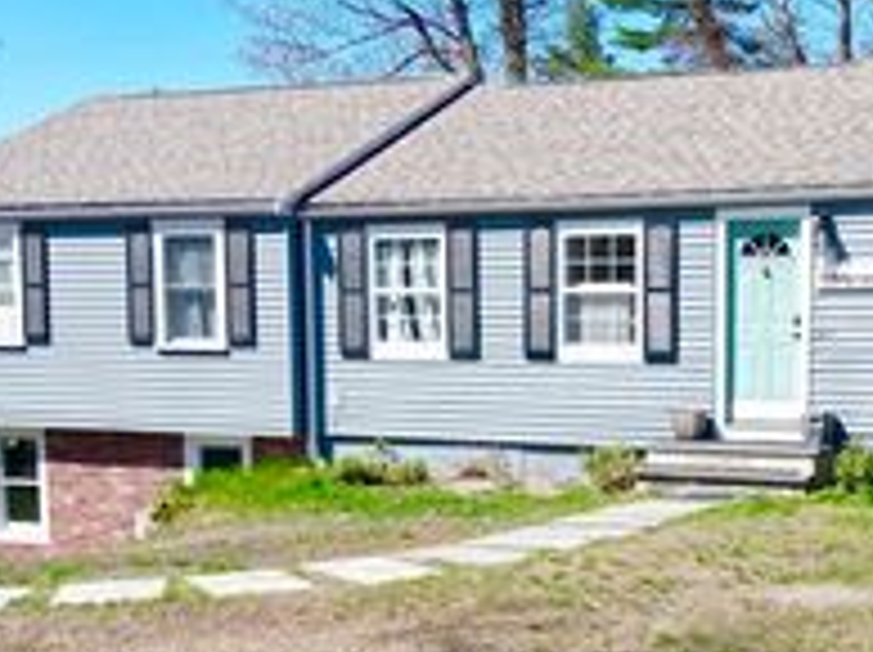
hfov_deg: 30.6
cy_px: 483
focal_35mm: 62
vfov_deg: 23.4
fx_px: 1562
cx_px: 666
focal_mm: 6.72
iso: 130
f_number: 1.7
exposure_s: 1/2000
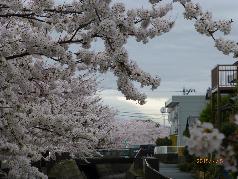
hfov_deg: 11.2
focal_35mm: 176
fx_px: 1210
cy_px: 90
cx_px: 119
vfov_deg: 8.4
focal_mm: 31.3
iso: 100
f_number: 5.4
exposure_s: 1/100
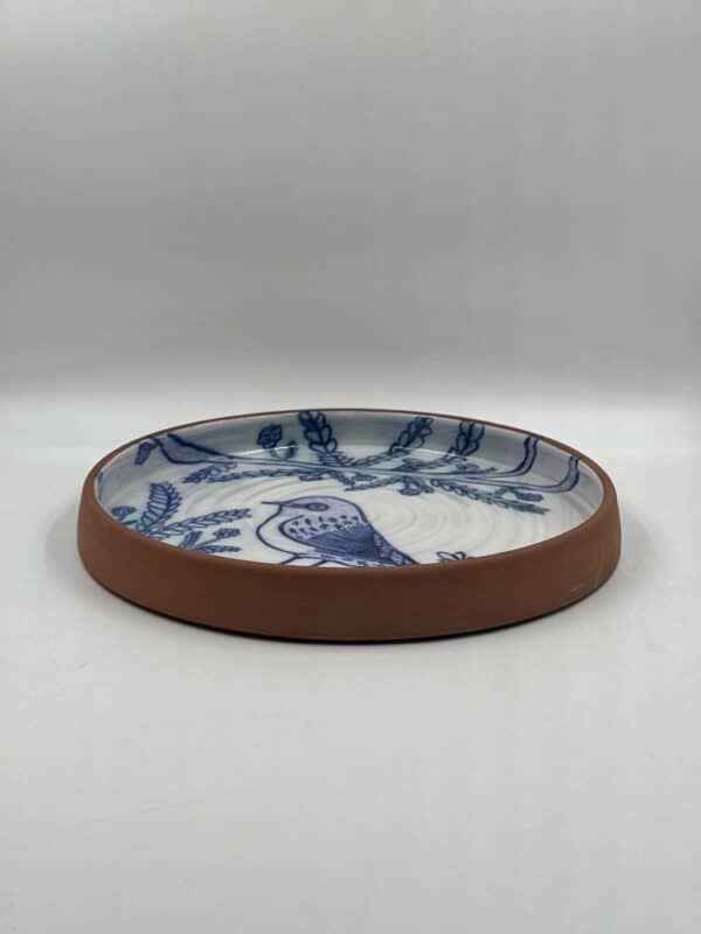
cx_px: 350
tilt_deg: -17.1
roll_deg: -1.6
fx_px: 1296
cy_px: 467
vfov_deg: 39.7
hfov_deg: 30.3
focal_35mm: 48
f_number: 1.78
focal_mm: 6.86
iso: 64
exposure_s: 1/729
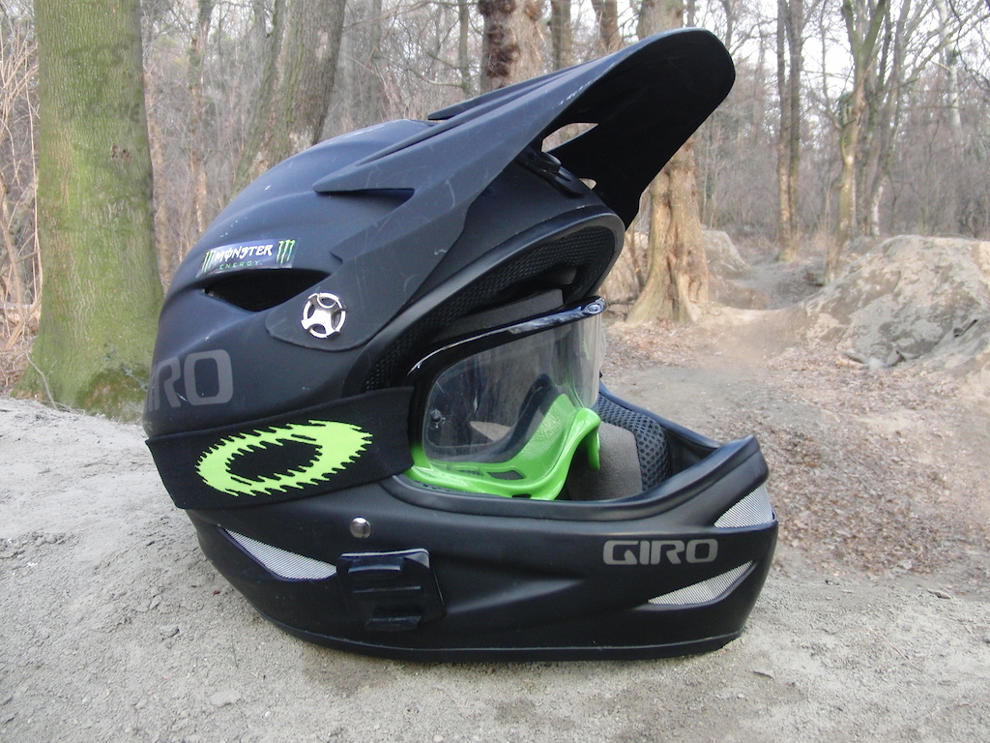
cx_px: 495
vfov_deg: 38.7
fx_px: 1058
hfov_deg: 50.1
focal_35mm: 37
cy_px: 372
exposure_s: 1/80
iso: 200
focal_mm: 6.42
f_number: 3.6
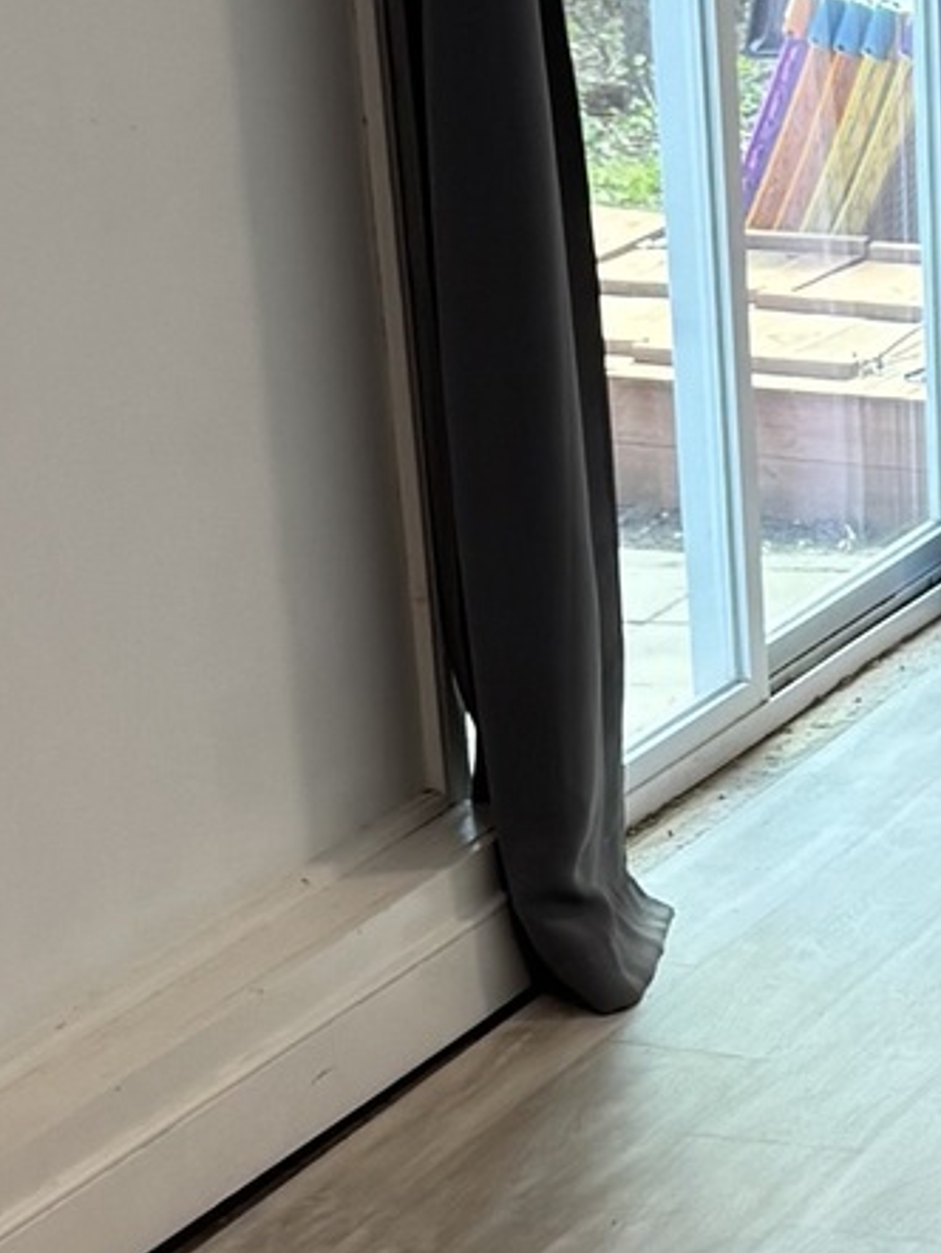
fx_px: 4526
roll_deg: +1.6
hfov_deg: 11.5
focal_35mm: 125
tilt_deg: -24.2
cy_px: 1369
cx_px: 1284
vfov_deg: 15.4
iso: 100
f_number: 1.78
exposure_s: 1/120
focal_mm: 6.76
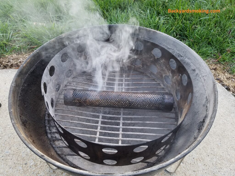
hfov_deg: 67.3
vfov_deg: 53.1
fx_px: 177
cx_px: 118
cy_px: 88
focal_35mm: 26
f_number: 1.7
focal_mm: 4.2
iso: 125
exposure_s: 1/60
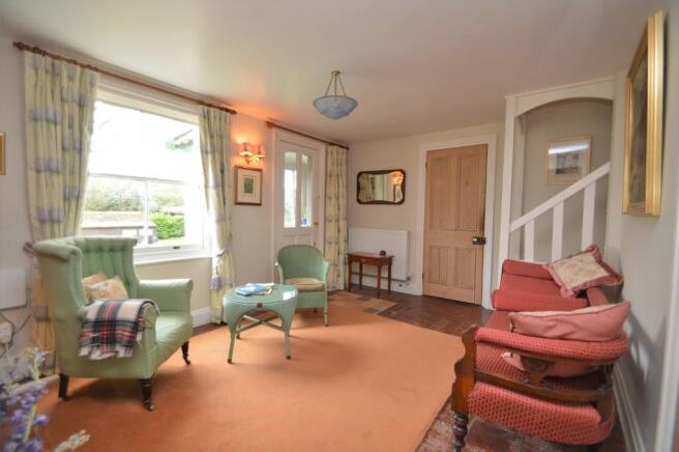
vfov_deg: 77.2
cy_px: 226
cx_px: 340
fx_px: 283
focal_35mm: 15
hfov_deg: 100.4
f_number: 4
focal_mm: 10
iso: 400
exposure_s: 1/60
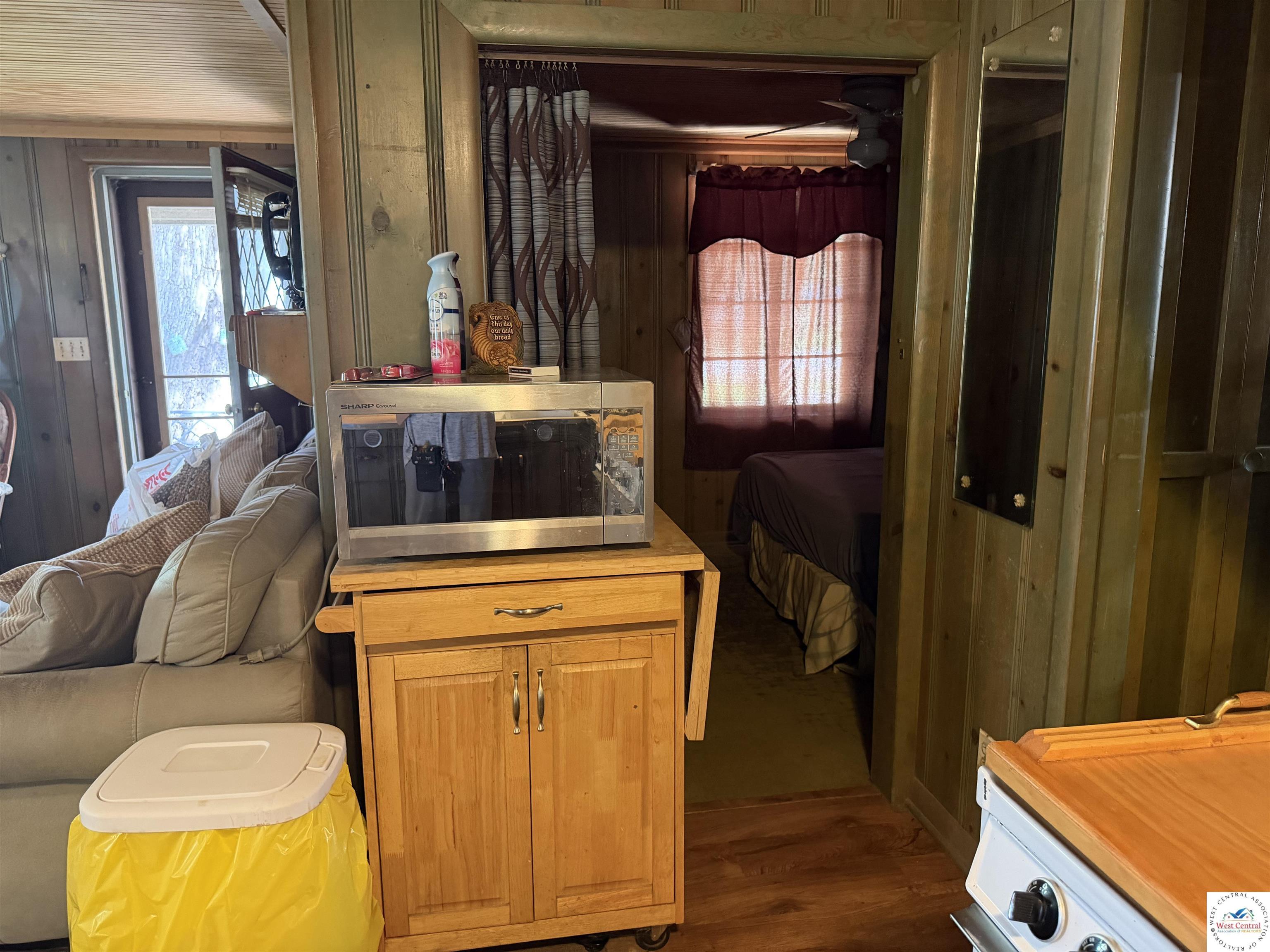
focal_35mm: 24
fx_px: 881
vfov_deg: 56.8
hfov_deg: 71.6
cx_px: 635
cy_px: 476
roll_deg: +0.3
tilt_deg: -11.1
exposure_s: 1/40
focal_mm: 6.76
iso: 800
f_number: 1.78
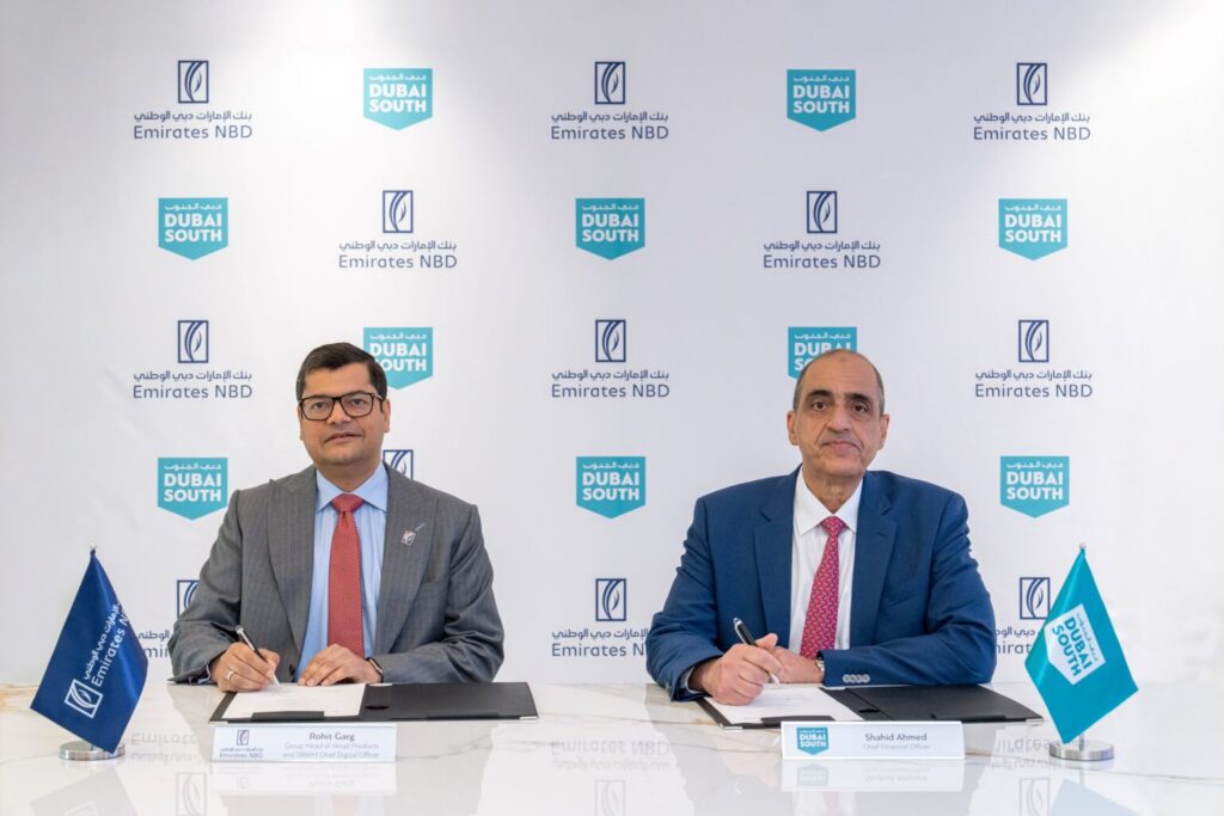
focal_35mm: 51
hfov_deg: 38.9
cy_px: 408
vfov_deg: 26.5
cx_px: 612
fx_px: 1734
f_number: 6.3
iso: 2000
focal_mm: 51
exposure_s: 1/160
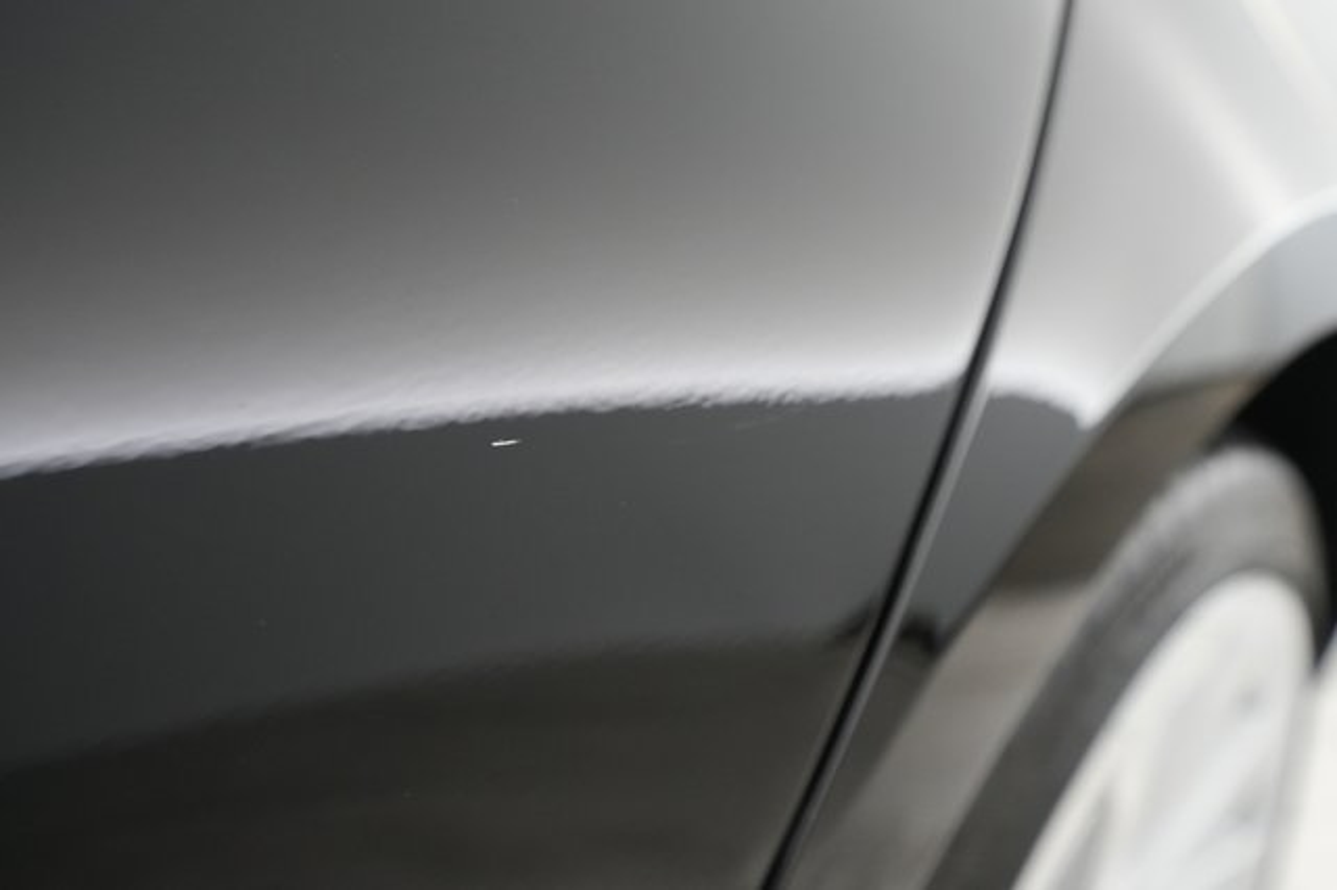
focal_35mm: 28
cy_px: 445
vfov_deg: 46.4
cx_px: 668
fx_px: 1039
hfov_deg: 65.5
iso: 5000
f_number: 4.5
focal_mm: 28
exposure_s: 1/100
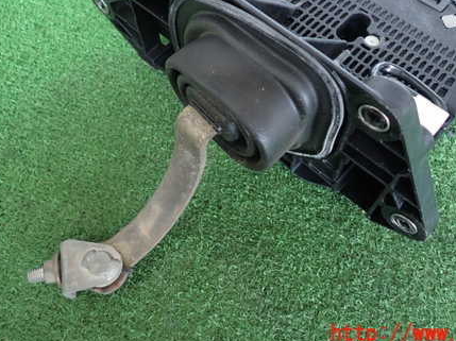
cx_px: 252
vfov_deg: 40.1
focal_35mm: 35
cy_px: 108
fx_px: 461
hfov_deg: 52.6
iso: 200
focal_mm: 4.5
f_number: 2
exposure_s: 1/50
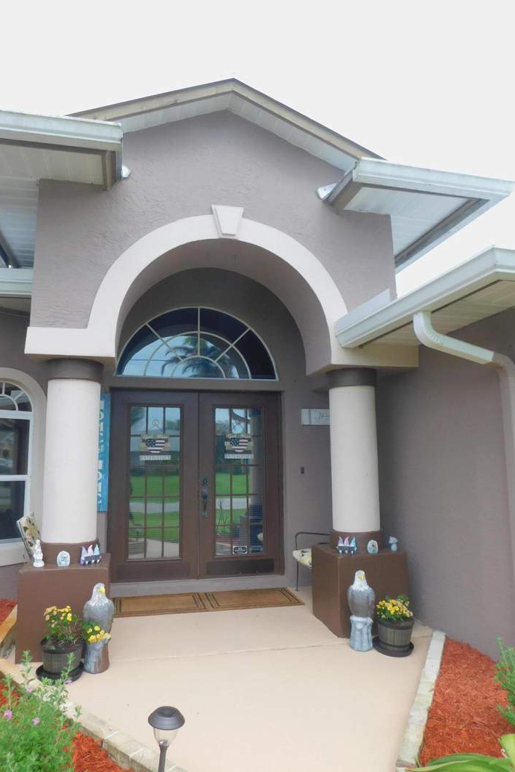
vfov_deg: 73.7
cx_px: 240
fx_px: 515
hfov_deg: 53.1
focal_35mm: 24
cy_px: 386
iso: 125
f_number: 3
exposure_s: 1/400
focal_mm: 4
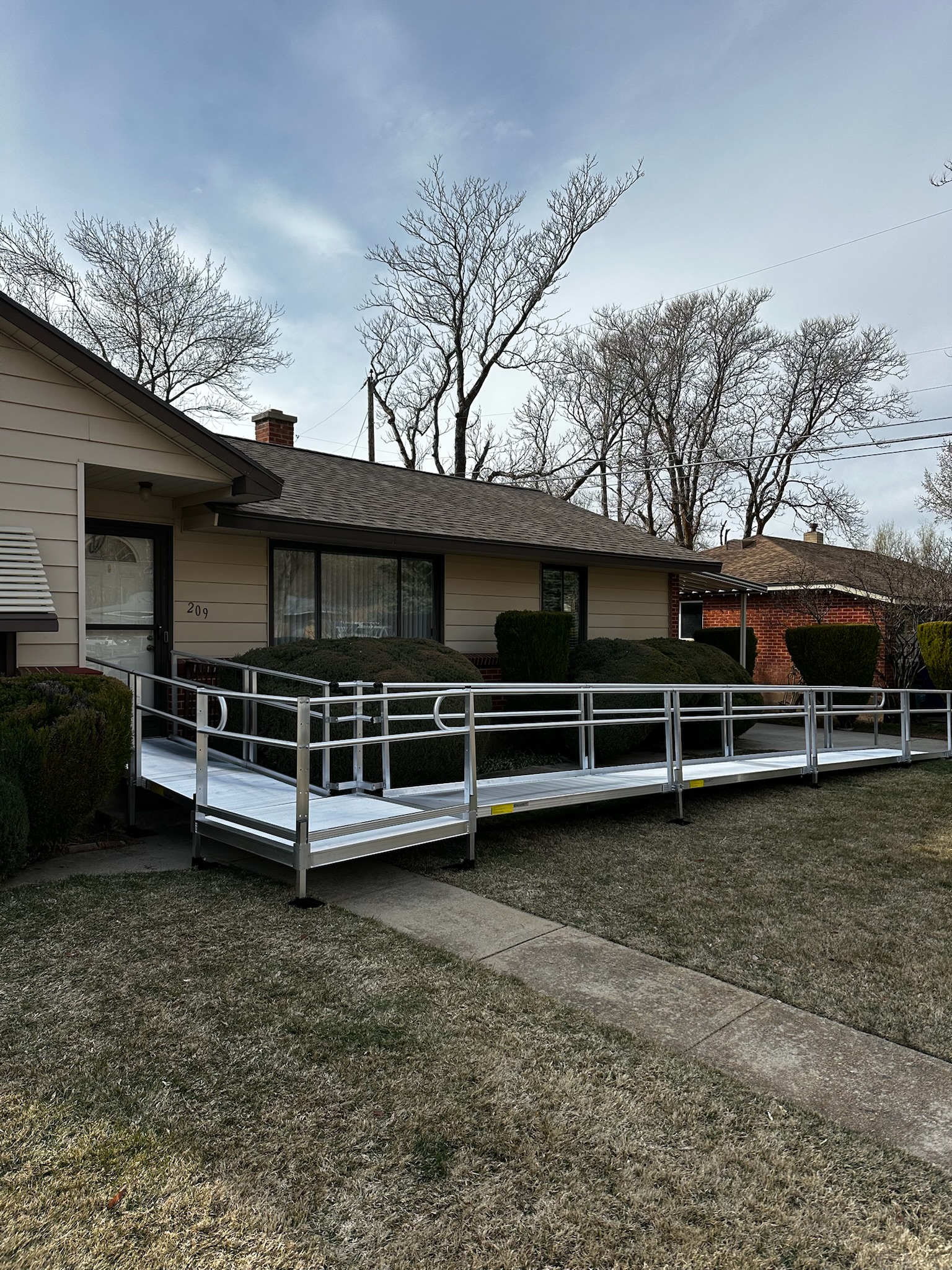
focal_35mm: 24
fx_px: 880
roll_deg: -0.1
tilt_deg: +0.2
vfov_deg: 71.6
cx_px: 476
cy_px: 635
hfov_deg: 56.8
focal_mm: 6.86
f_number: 1.78
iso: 80
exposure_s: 1/4545
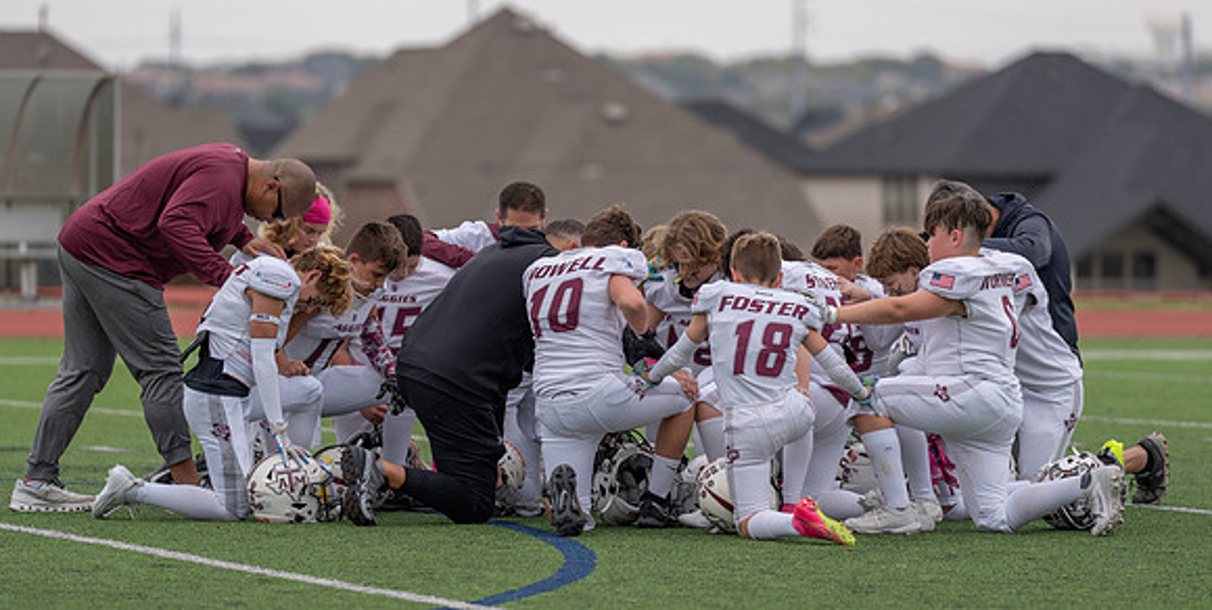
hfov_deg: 8.9
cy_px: 315
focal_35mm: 248
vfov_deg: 4.5
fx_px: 7764
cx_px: 585
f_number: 2.8
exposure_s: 1/1250
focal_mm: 197
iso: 320
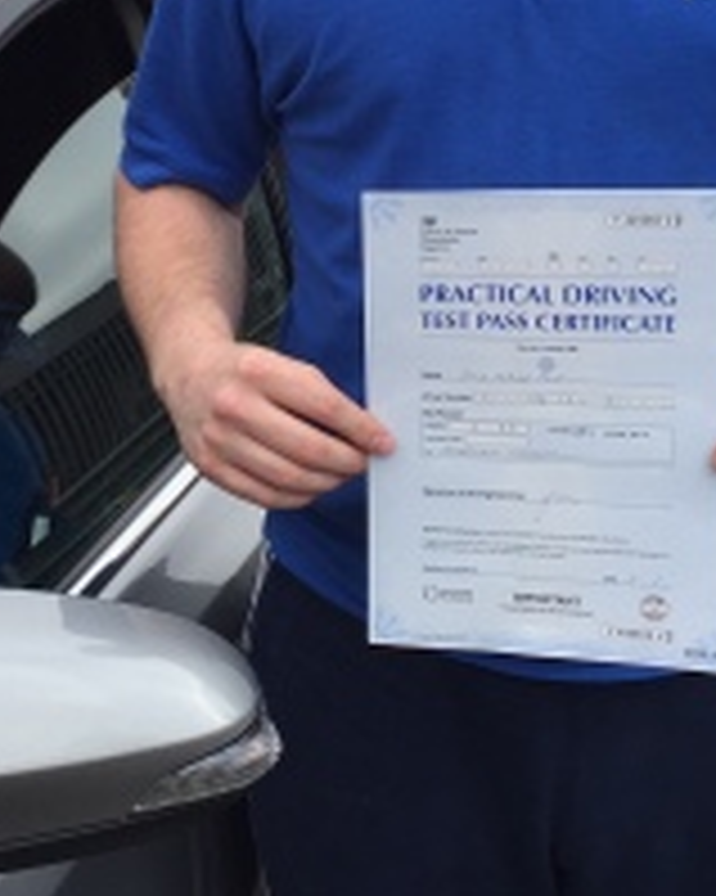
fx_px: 1935
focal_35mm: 73
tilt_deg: -12.3
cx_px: 117
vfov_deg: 25.9
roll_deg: +0.4
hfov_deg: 20.7
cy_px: 275
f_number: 2.2
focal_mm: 4.15
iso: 32
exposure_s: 1/807
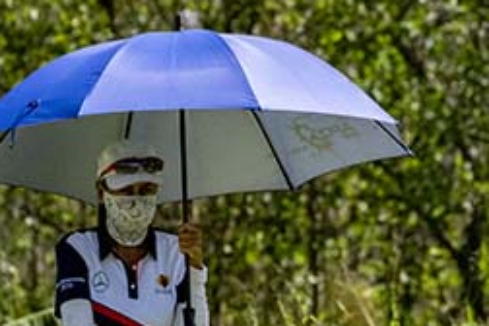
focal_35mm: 1522
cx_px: 613
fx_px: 20672
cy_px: 332
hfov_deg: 1.4
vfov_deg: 0.9
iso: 1000
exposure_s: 1/4000
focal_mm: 400
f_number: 9
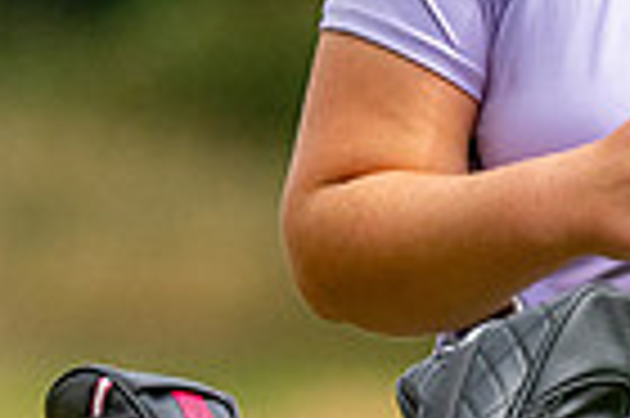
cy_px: 126
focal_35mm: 2280
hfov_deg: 0.9
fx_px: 39853
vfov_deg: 0.6
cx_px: 996
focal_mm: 300
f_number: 4
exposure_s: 1/3200
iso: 500
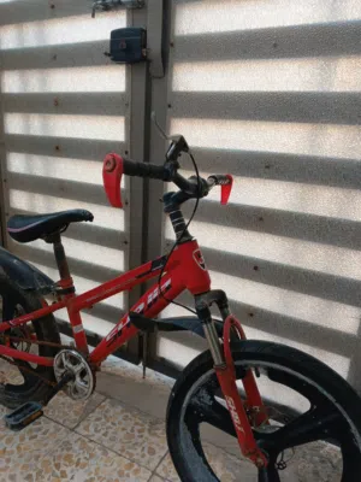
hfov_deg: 56.8
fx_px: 334
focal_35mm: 24
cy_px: 241
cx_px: 180
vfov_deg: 71.6
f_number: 1.6
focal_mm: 4.09
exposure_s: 1/50
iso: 103
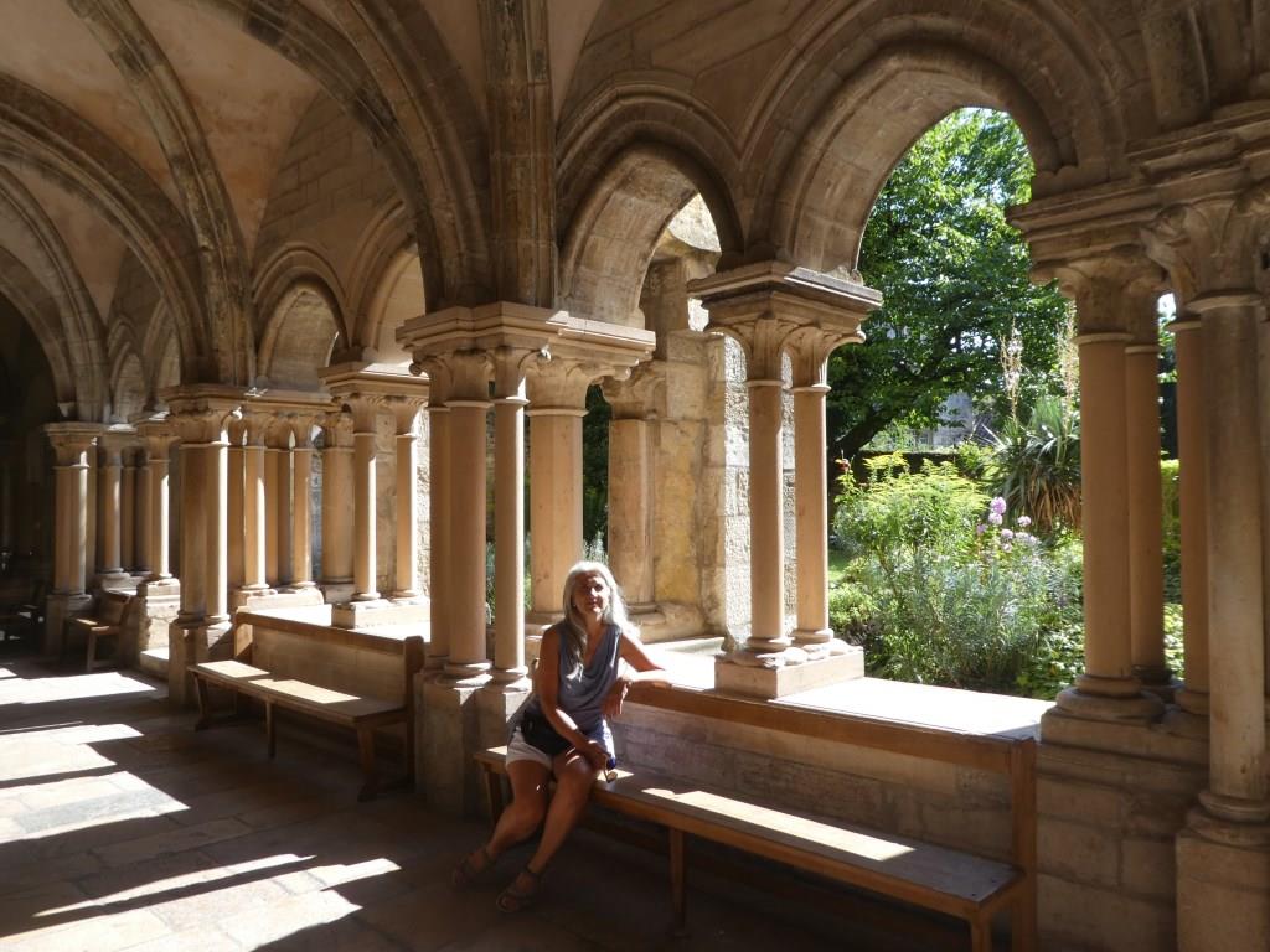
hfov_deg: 71.6
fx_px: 881
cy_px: 476
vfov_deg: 56.8
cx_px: 635
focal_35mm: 24
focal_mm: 4.3
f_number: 3.3
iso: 80
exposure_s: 1/200
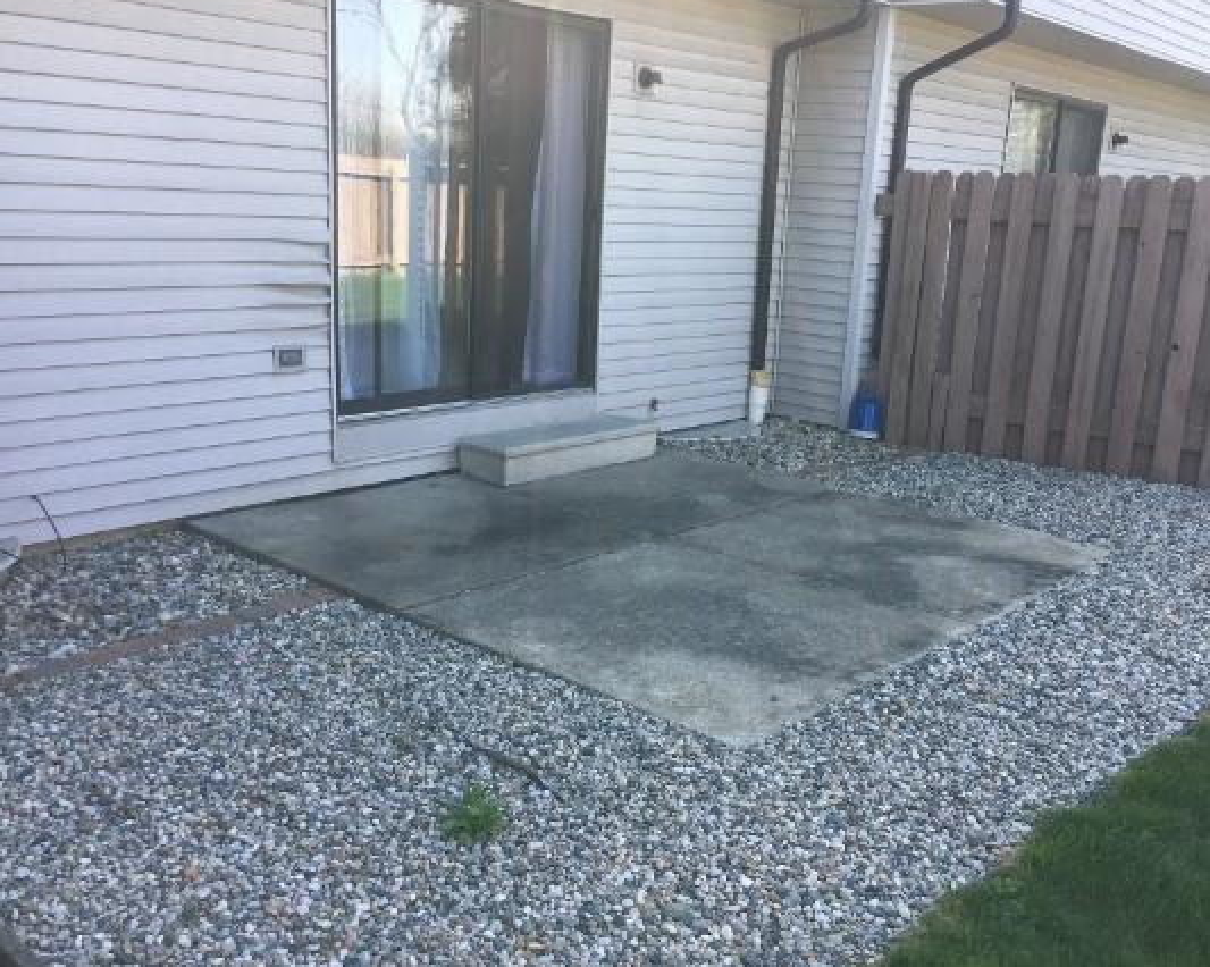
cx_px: 636
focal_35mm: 34
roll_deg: -3.3
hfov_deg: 52.8
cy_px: 481
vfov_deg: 43.3
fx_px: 1217
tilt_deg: -12.6
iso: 25
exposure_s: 1/278
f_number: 2.2
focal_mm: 4.15
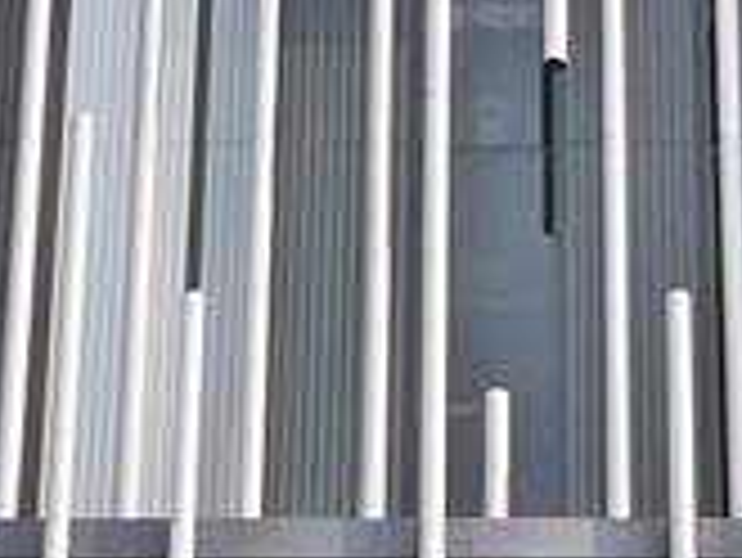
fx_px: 4934
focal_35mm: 230
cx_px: 490
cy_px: 281
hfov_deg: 8.6
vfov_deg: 6.5
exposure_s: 1/800
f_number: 6.3
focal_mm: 19
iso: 200
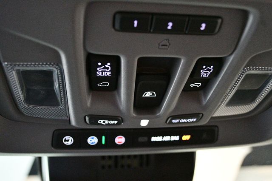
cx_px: 136
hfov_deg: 49.6
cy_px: 90
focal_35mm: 39
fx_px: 295
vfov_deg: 34.2
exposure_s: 1/60
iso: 11400
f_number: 4.2
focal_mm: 26
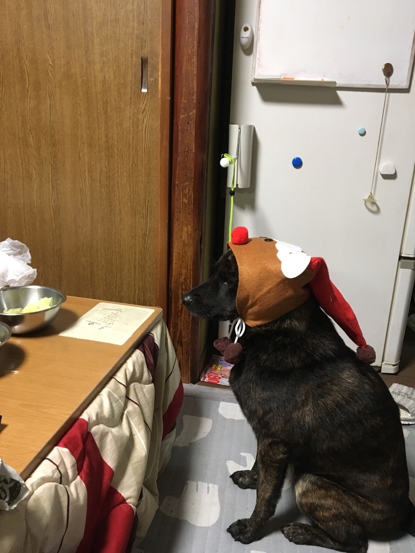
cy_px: 276
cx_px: 208
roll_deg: -3.5
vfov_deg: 61.7
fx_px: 464
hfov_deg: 48.2
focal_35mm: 29
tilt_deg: -17.5
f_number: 2.2
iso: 200
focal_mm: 4.15
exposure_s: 1/24
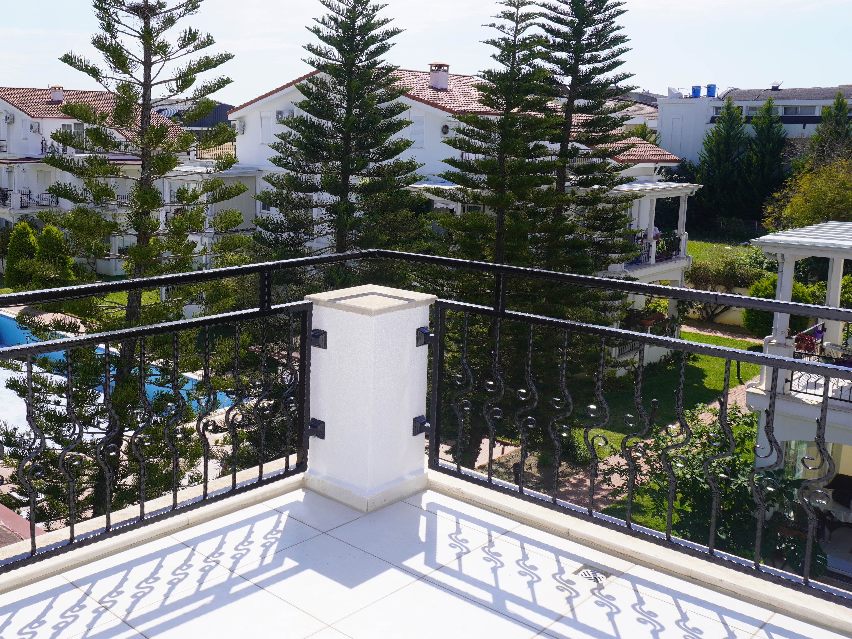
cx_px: 272
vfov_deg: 39.5
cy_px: 261
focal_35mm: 36
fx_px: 886
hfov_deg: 50.3
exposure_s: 1/200
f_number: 10
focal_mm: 16
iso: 100
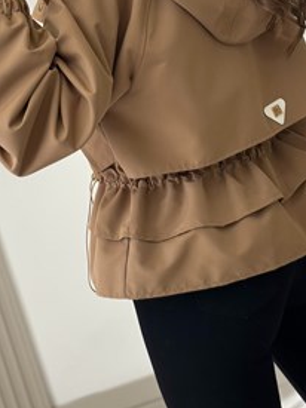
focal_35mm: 93
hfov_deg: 15.9
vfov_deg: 20.8
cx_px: 129
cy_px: 81
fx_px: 1097
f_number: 1.78
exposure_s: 1/411
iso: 80
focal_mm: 6.86
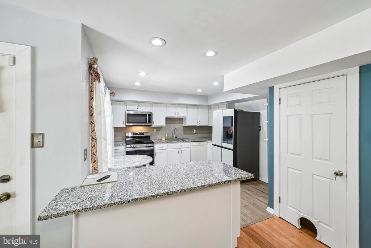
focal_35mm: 14
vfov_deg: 81.2
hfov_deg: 104.2
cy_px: 124
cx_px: 186
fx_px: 144
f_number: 8
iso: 400
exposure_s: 1/13
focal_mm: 14
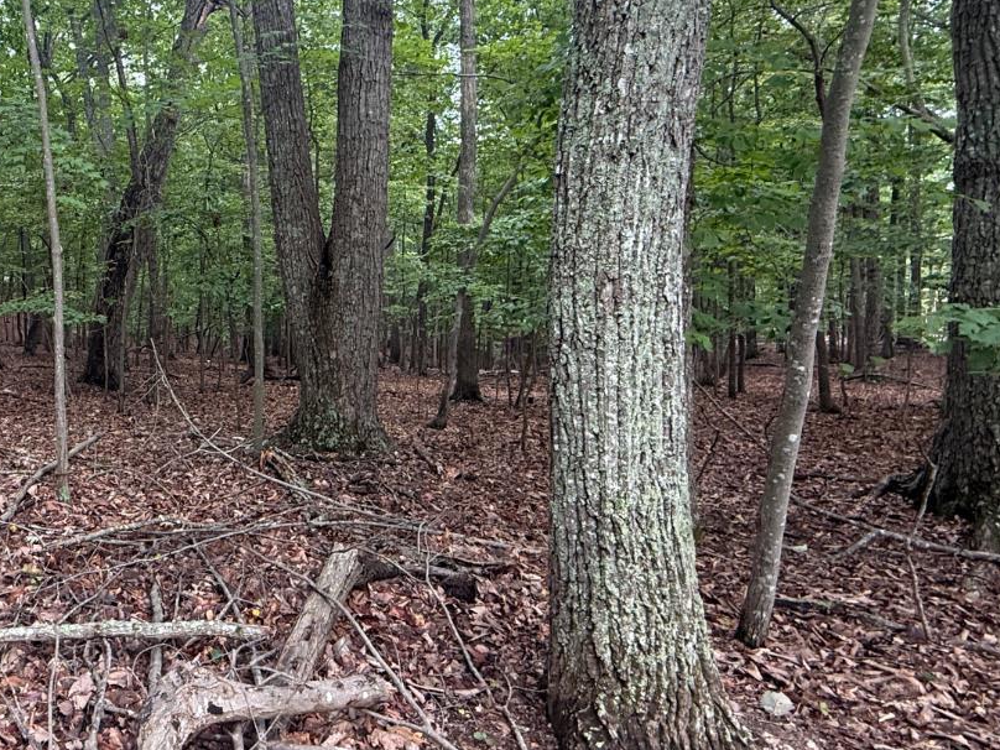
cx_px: 198
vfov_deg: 52.5
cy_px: 280
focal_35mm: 26
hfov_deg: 61.6
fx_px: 751
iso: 160
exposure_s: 1/99
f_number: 2.2
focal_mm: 2.22
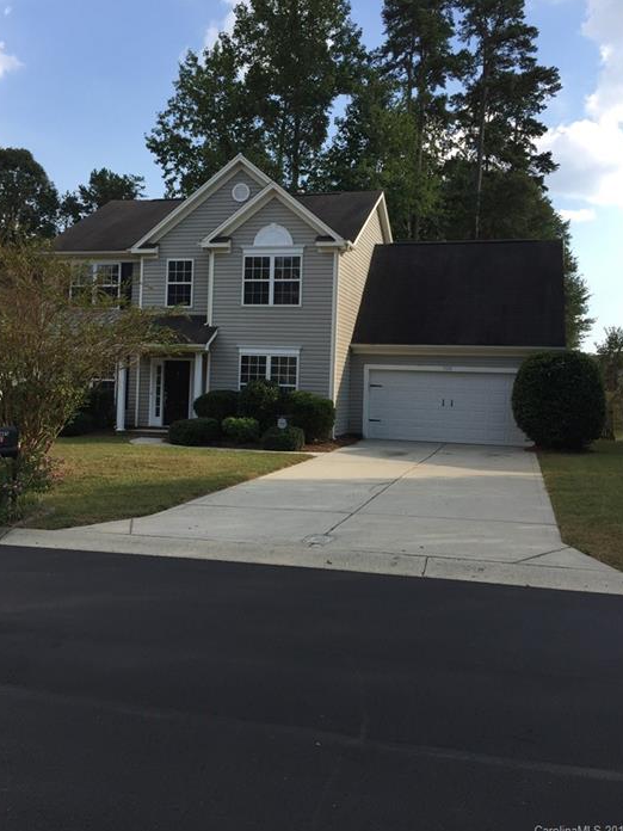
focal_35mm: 32
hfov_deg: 44.1
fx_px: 768
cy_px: 381
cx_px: 294
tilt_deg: +4.1
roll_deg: -1.4
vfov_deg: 56.7
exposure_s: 1/1199
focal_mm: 4.15
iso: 32
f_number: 2.2
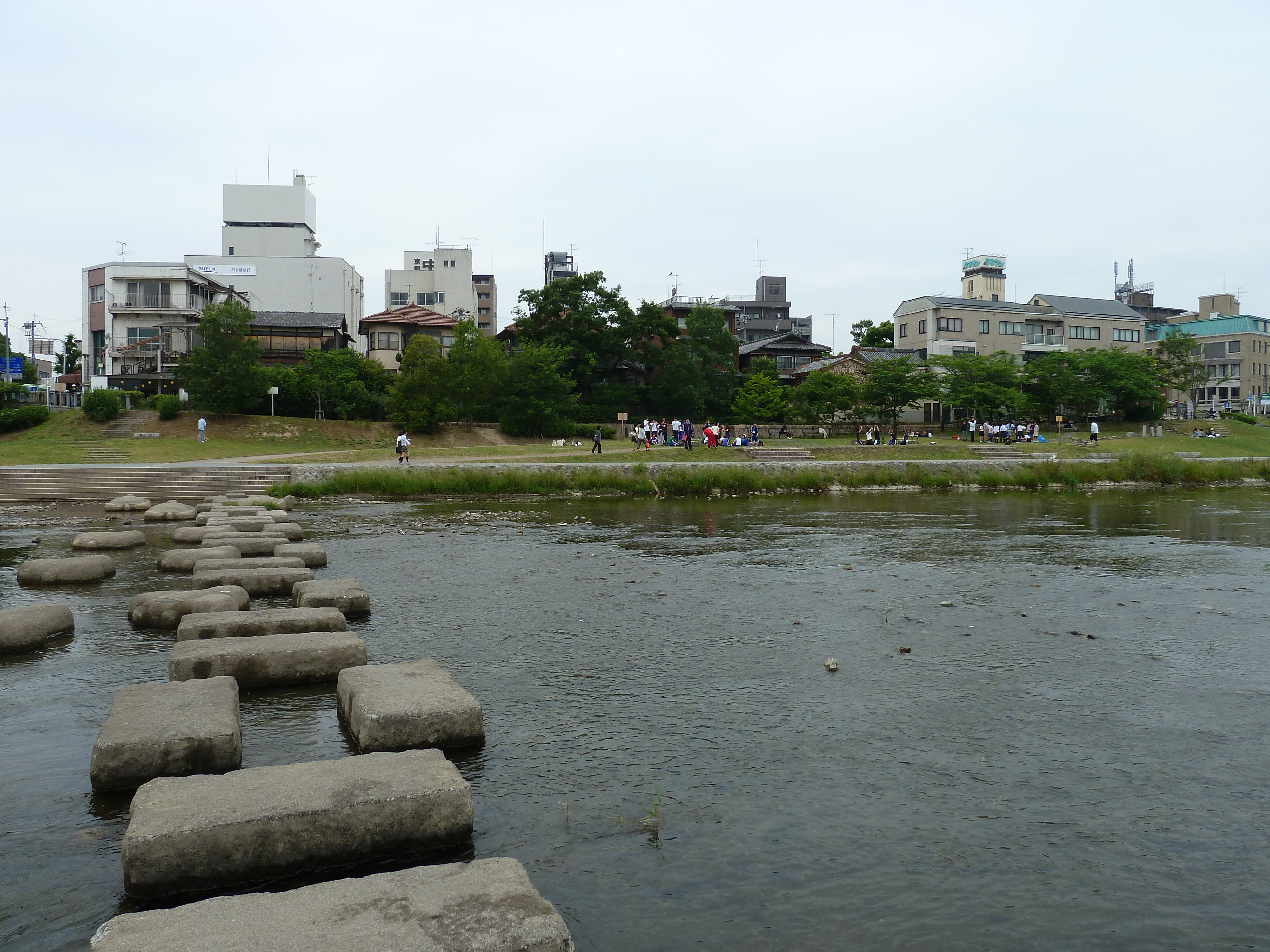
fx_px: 917
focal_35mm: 25
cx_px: 635
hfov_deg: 69.4
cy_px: 476
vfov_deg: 54.9
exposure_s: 1/250
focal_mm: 4.1
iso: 80
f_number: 4
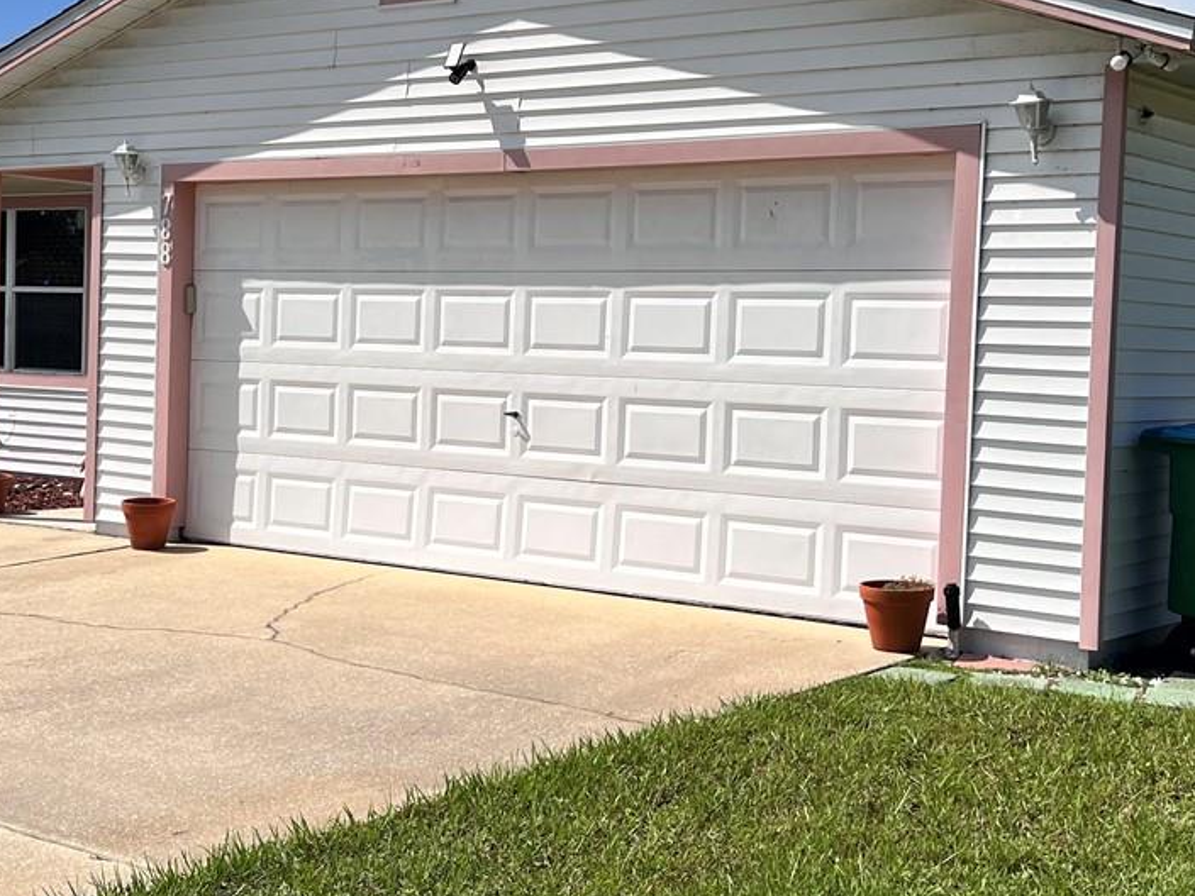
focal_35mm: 59
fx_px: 2037
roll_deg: -1.6
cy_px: 383
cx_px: 341
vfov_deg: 24.8
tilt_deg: -2.6
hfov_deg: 32.2
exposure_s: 1/8696
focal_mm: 5.7
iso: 50
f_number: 1.5
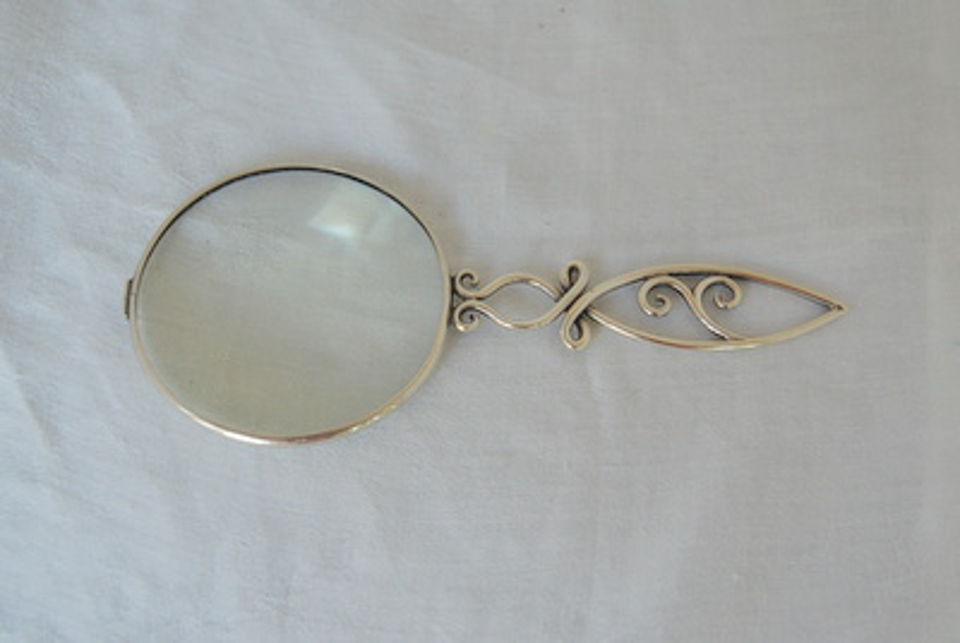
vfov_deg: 34.3
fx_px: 1042
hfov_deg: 49.5
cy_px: 322
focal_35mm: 39
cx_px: 480
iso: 400
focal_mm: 26
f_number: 4.5
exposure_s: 1/60
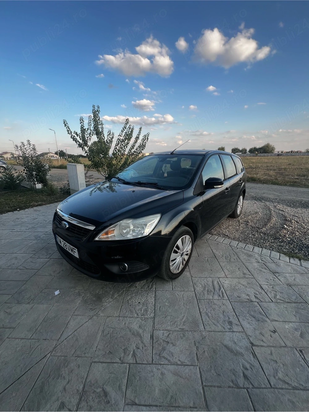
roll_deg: +0.3
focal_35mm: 13
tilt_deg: -17.2
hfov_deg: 89.9
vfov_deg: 106.2
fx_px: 155
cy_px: 206
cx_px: 154
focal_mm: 1.57
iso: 32
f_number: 1.8
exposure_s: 1/291
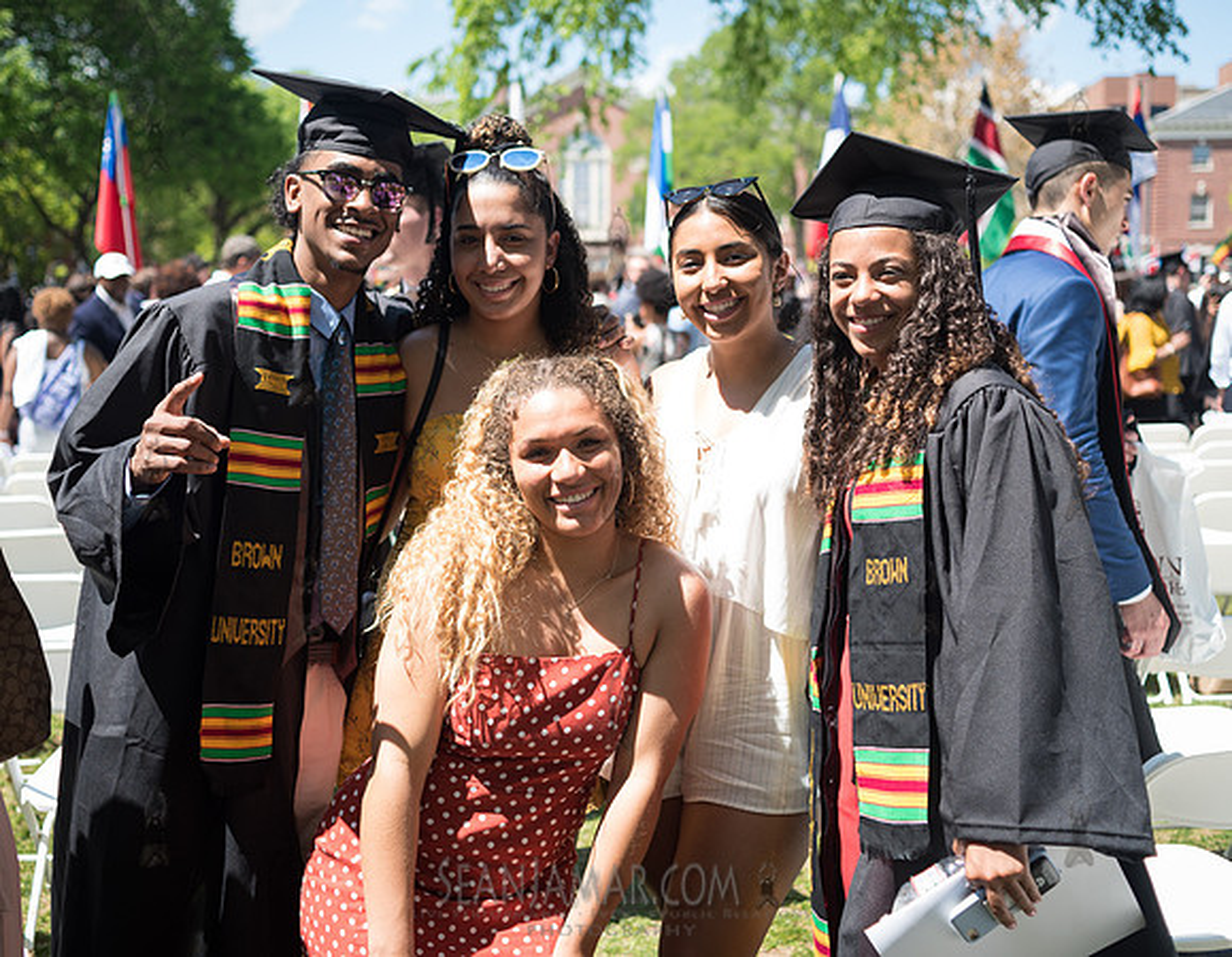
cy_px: 459
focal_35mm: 40
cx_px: 598
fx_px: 1453
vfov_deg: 36.5
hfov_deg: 45.9
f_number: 3.5
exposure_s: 1/1000
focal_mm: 35
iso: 160
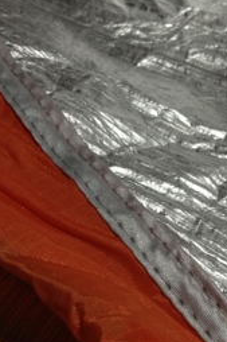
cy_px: 232
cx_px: 144
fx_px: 767
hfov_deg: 16.8
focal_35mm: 81
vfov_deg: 24.9
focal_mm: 4.13
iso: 125
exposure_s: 1/20
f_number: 2.4
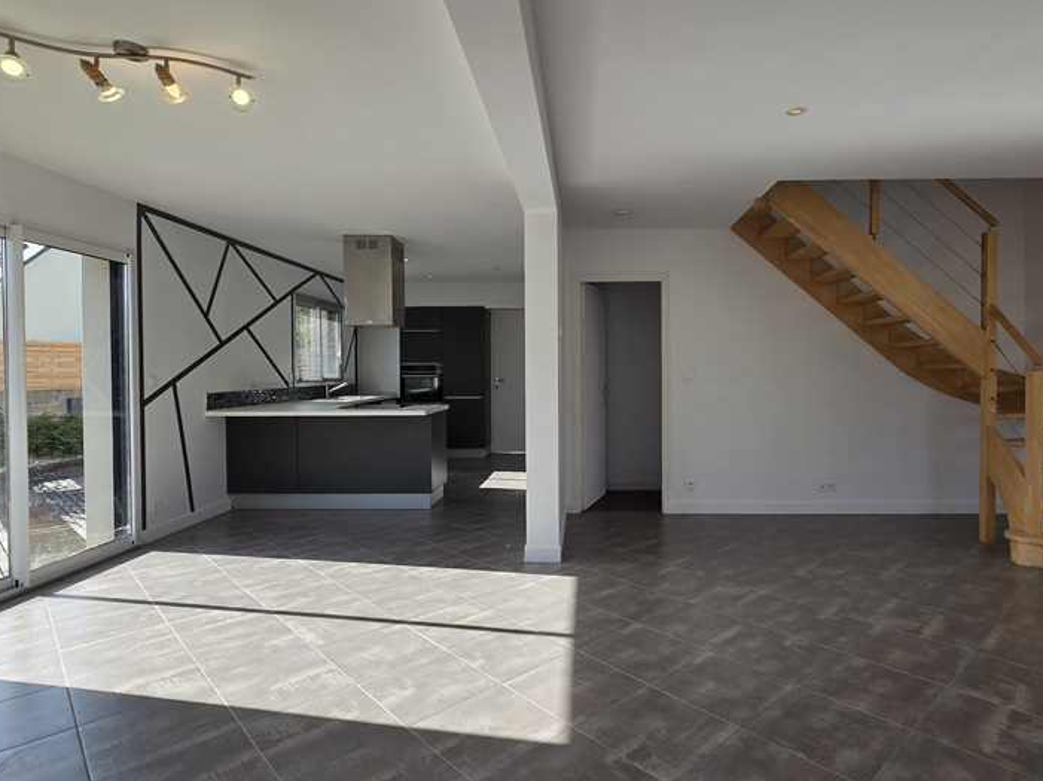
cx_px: 574
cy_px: 378
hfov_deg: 84.4
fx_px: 572
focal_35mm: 19
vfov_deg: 68.6
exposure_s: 1/420
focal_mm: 2.2
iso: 40
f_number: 1.9
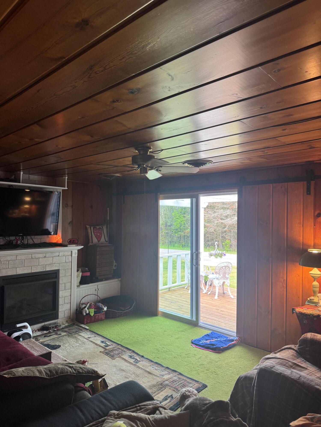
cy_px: 214
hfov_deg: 56.8
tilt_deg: +0.9
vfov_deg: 71.6
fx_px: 297
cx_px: 160
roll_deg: +0.8
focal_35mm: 24
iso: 125
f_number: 1.78
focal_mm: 6.76
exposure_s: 1/120
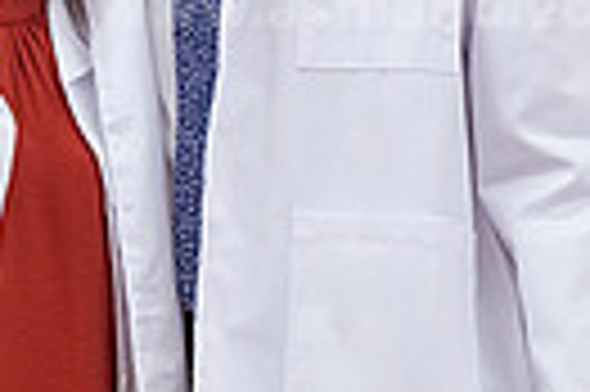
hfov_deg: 4.5
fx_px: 7529
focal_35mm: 460
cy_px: 101
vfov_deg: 3.0
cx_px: -108
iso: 1600
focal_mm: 104
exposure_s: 1/200
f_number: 3.5
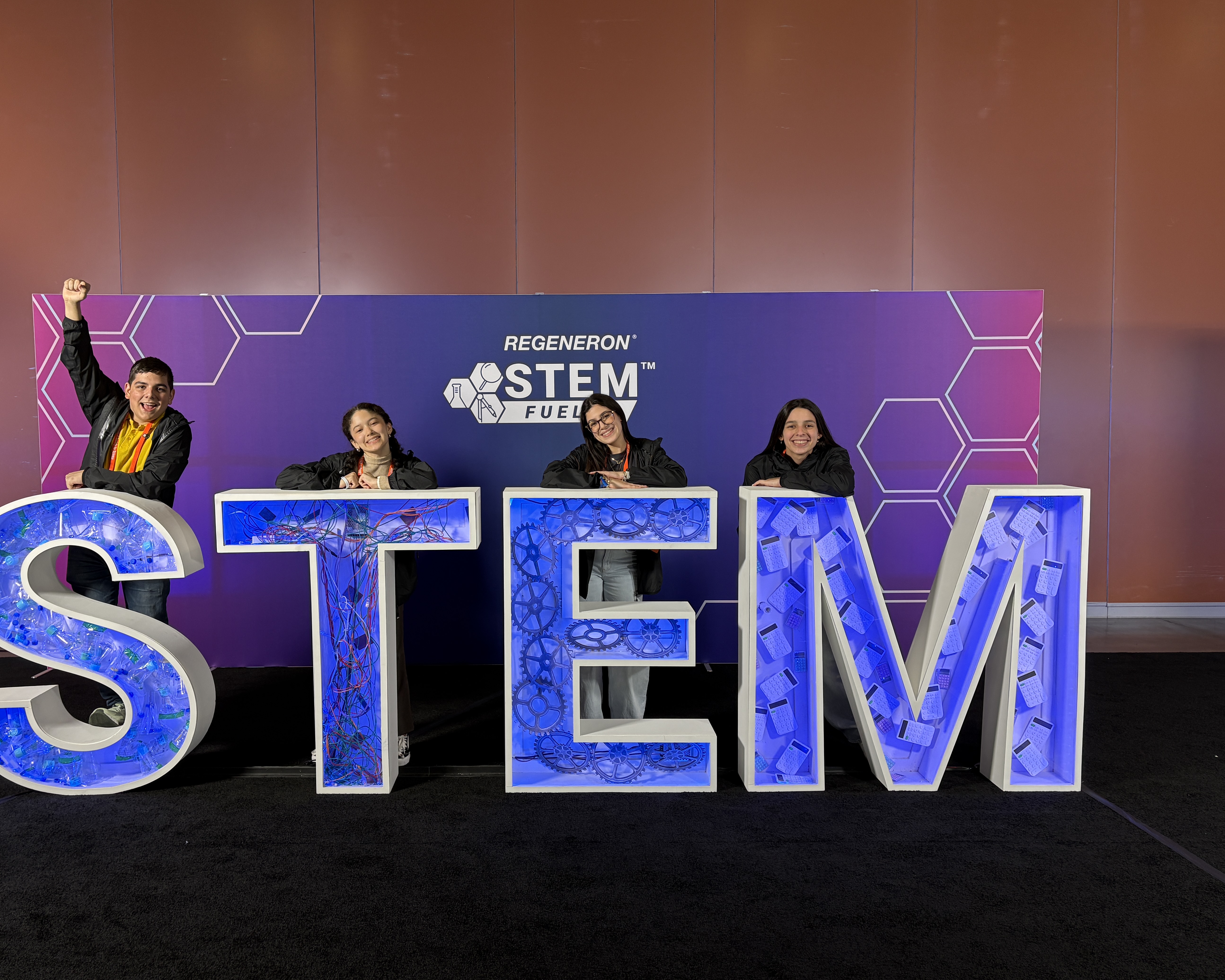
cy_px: 485
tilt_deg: -2.9
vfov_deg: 51.5
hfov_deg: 62.1
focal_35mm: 28
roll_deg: +0.1
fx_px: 1015
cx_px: 551
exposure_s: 1/71
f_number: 1.6
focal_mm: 5.96
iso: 125
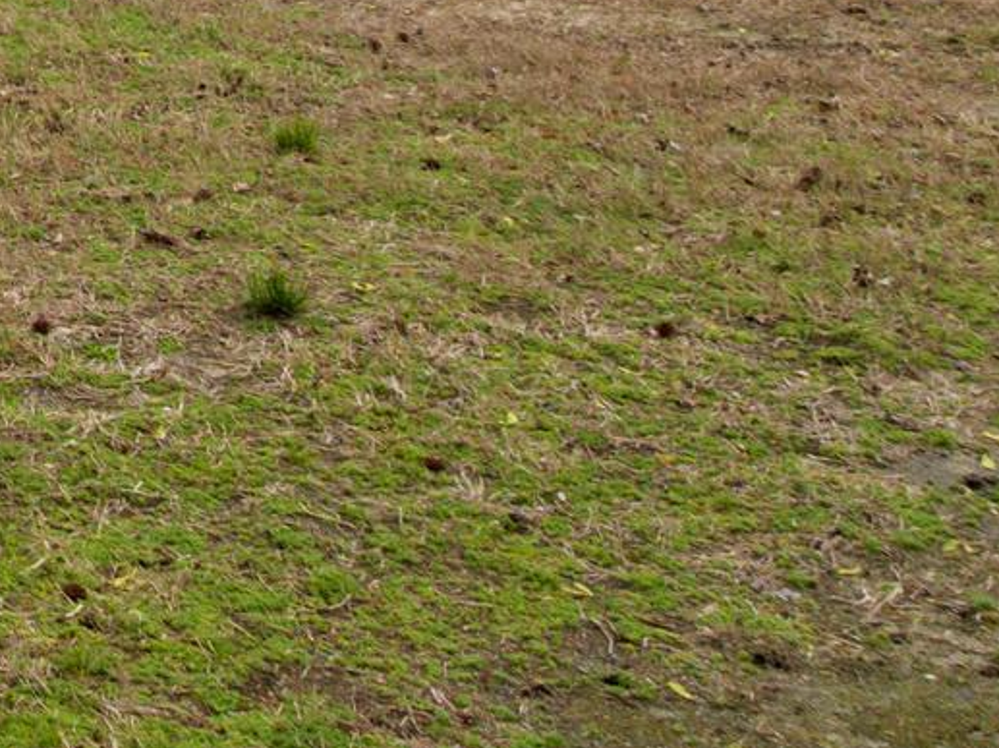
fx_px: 2740
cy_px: -463
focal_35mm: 95
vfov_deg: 14.3
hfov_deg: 16.3
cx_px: -943
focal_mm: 12.29
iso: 100
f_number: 2.8
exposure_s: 1/1600
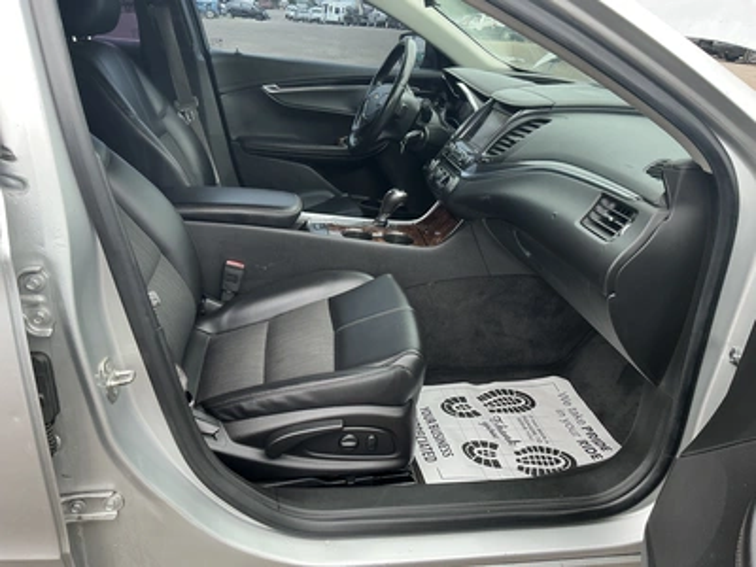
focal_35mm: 28
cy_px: 284
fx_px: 612
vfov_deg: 49.7
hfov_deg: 63.4
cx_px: 378
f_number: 1.8
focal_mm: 3
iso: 40
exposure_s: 1/122
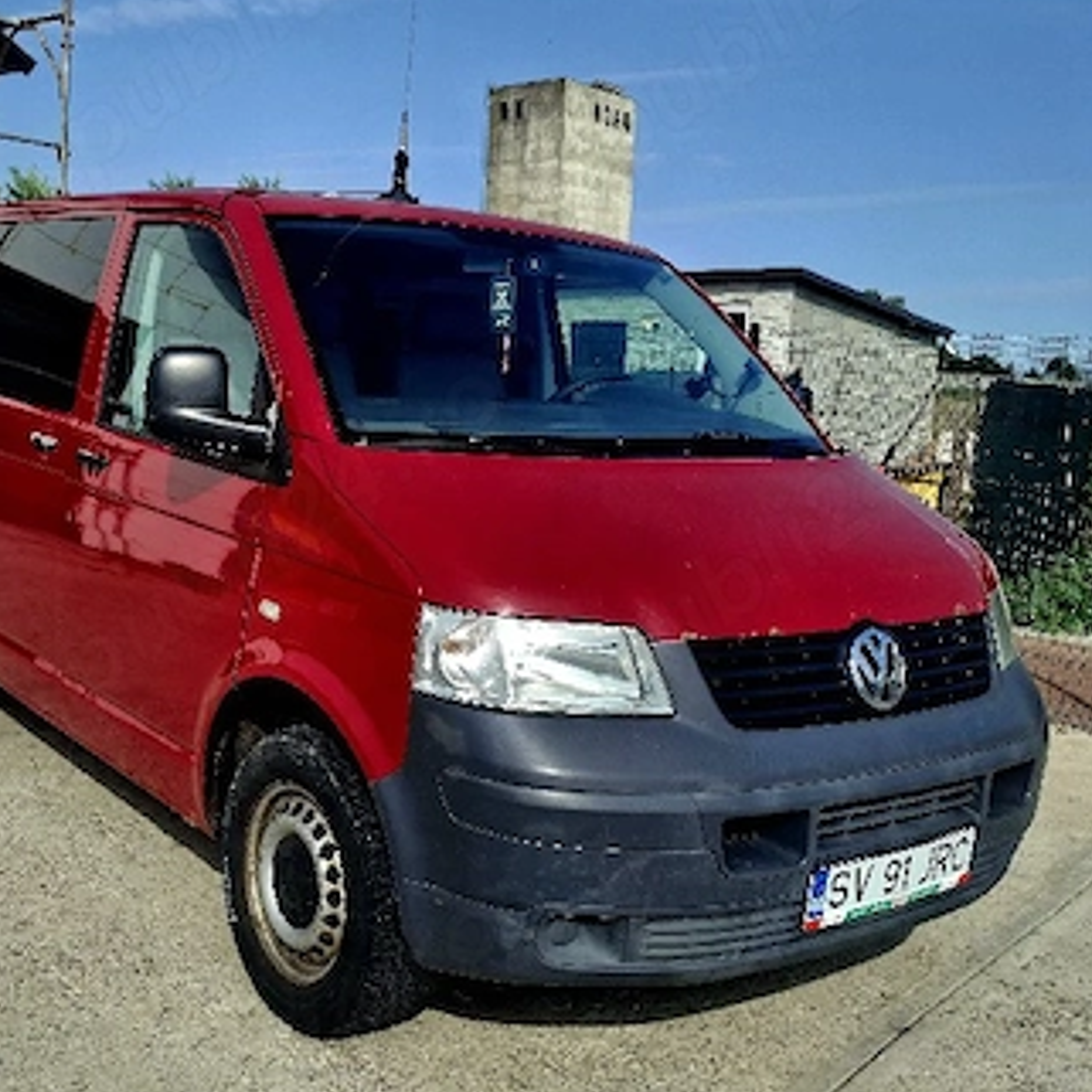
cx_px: 415
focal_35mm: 38
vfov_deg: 43.9
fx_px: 1356
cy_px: 551
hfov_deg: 43.5
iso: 50
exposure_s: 1/1000
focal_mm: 5.54
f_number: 1.8
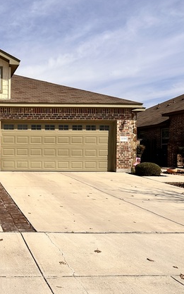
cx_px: -16
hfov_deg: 29.7
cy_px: 154
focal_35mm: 39
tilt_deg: -0.1
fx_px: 313
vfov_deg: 50.3
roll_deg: -1.1
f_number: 1.78
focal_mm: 6.86
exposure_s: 1/10753
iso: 80
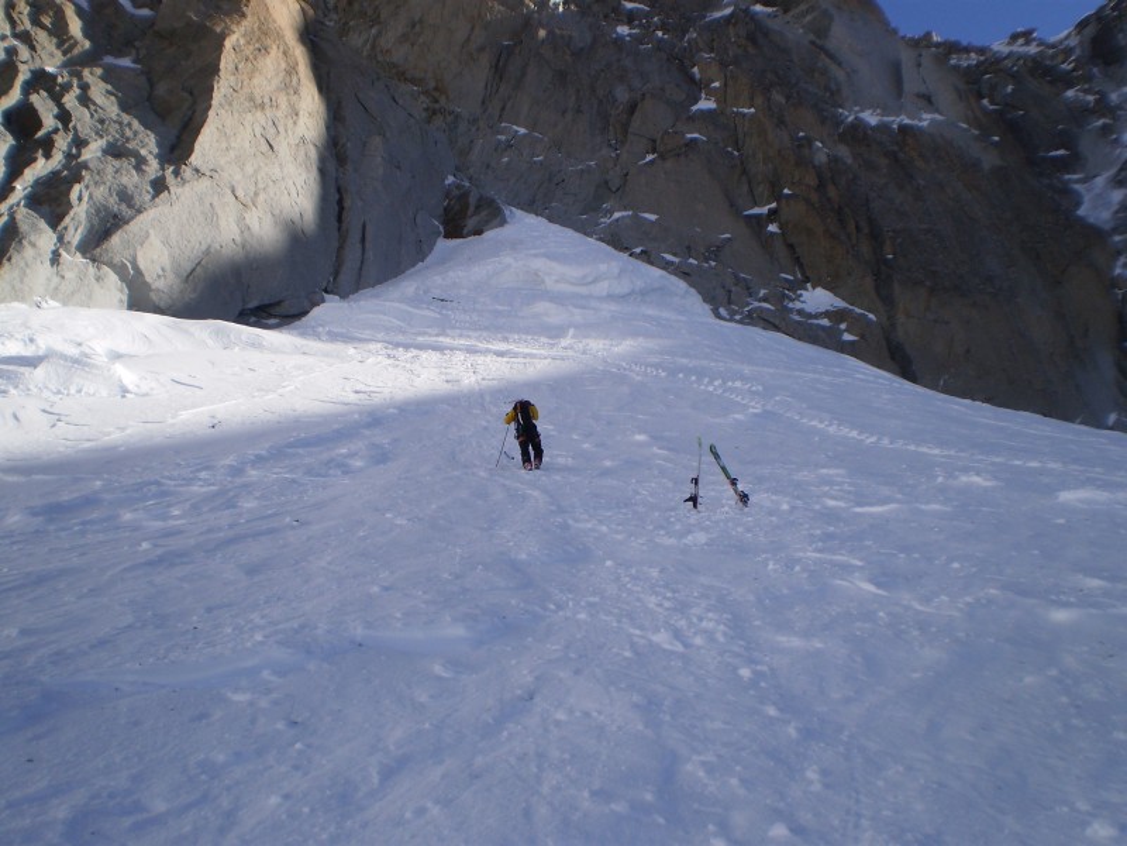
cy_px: 423
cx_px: 564
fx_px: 1172
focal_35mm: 36
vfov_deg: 39.7
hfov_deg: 51.4
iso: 64
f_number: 4.6
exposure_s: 1/1000
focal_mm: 6.3
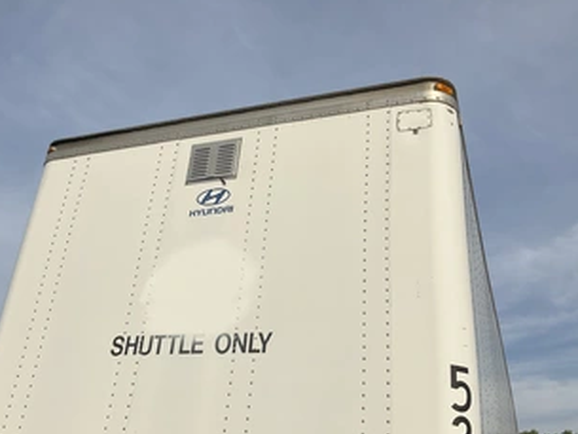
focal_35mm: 38
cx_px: 277
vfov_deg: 37.7
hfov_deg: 48.9
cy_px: 227
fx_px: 635
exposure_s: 1/2801
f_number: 1.8
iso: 25
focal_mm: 3
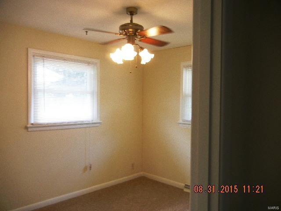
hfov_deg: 60.0
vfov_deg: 46.8
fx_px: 244
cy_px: 106
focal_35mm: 30
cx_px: 140
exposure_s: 1/30
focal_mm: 5.4
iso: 244
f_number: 3.5
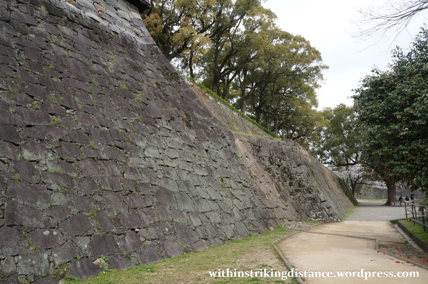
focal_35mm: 27
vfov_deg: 47.8
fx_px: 321
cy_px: 142
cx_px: 214
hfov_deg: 67.4
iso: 200
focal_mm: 18
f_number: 8
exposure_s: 1/250
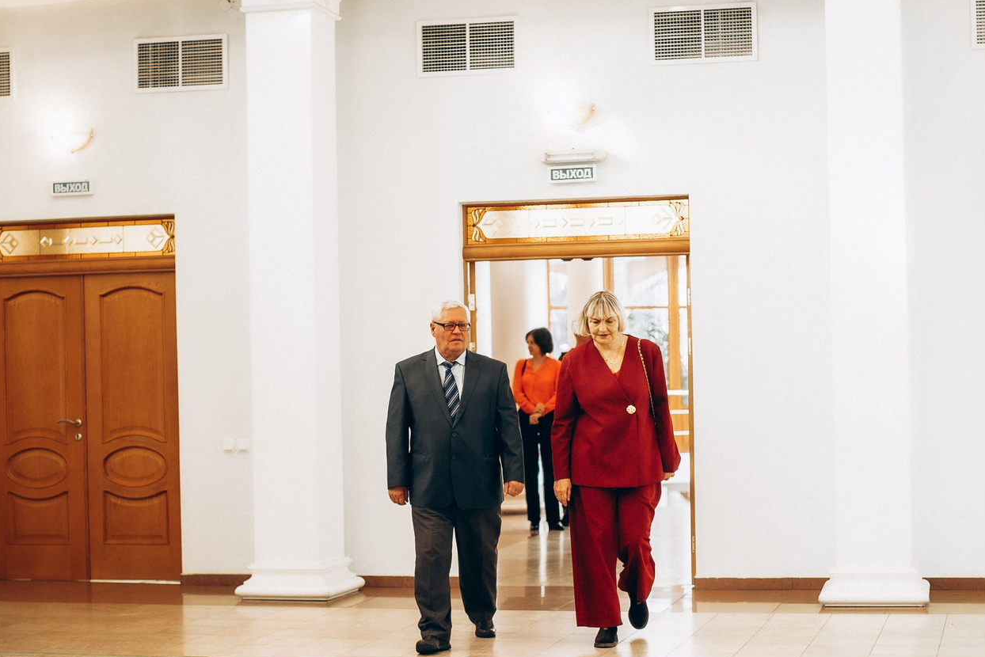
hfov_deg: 28.0
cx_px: 553
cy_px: 368
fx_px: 1970
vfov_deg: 18.9
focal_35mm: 72
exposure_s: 1/160
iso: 100
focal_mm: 35
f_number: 1.2
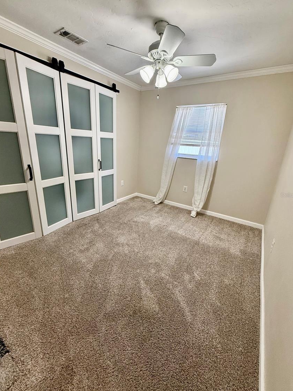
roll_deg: -3.7
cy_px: 195
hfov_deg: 81.7
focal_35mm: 15
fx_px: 169
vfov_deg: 98.2
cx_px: 149
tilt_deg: -17.0
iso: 320
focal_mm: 2.22
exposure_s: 1/120
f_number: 2.2
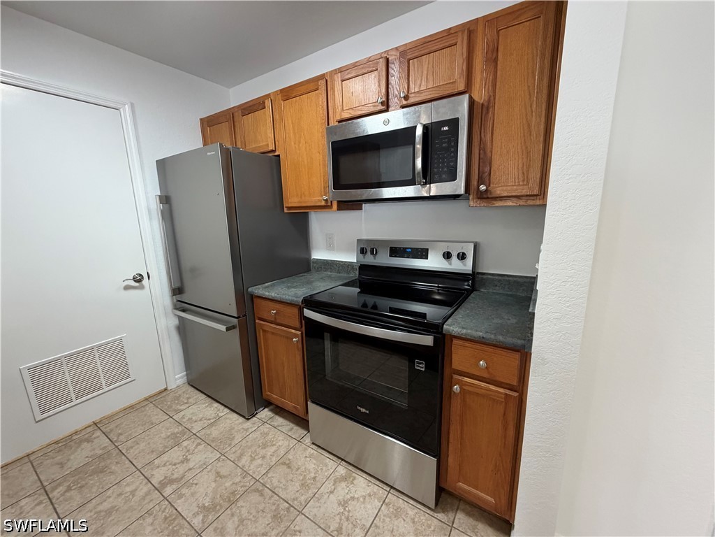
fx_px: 289
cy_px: 268
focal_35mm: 14
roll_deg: +1.6
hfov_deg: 102.1
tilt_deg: -10.8
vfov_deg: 85.7
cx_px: 358
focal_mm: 2.22
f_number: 2.2
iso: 320
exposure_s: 1/60
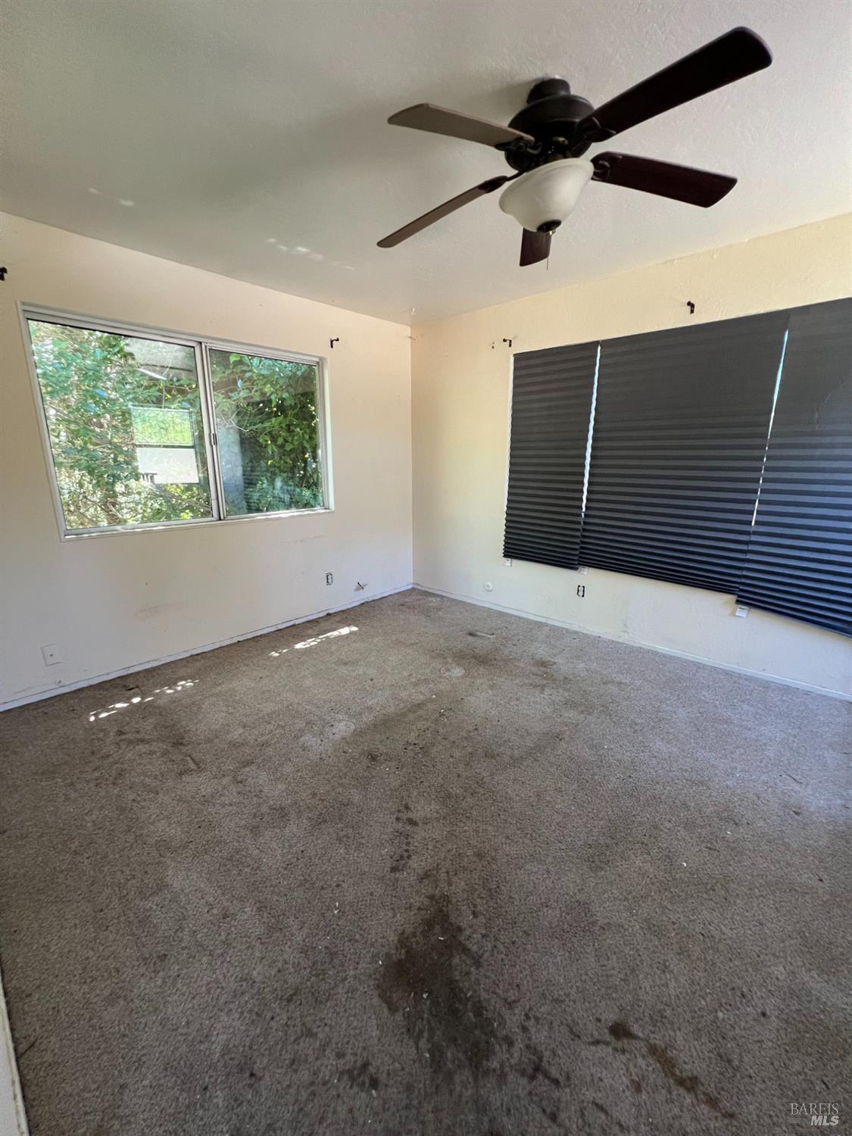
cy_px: 568
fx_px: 427
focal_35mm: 13
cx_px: 426
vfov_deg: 106.2
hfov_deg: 89.9
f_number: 1.8
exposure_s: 1/82
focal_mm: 1.57
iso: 250
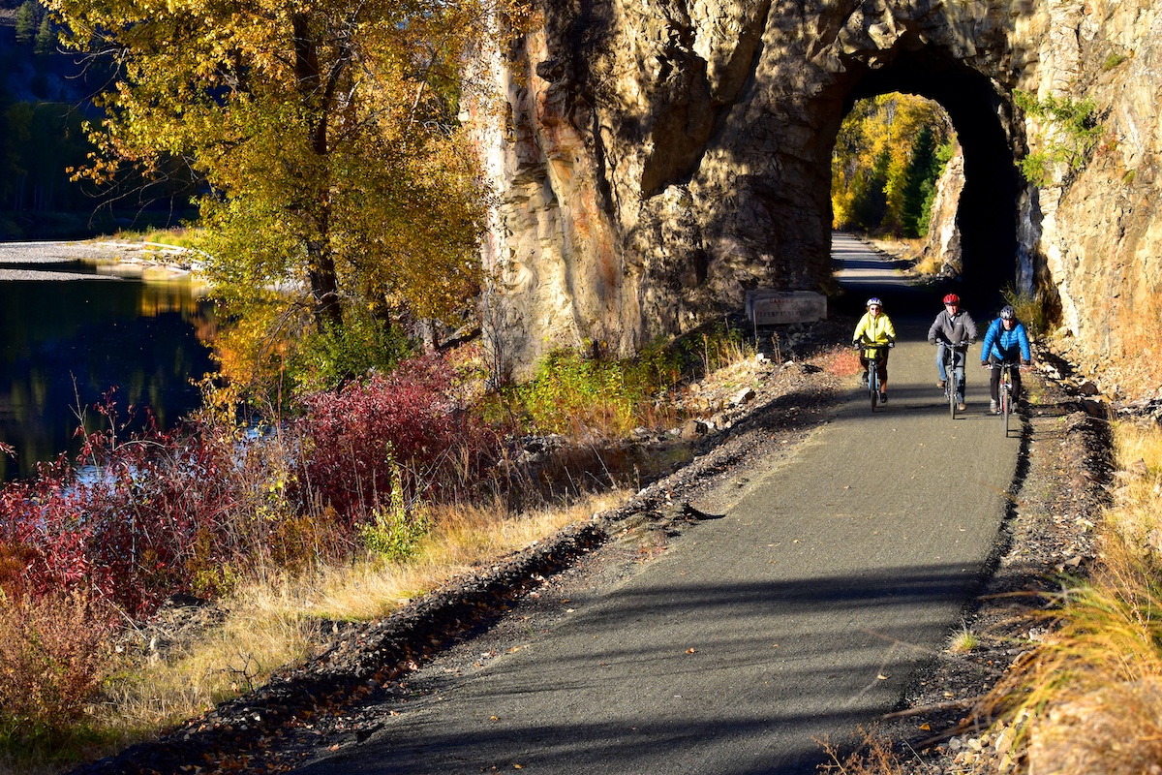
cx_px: 581
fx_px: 2663
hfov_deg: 24.6
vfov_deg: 16.6
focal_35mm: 82
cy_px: 388
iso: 400
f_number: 10
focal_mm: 55
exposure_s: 1/250
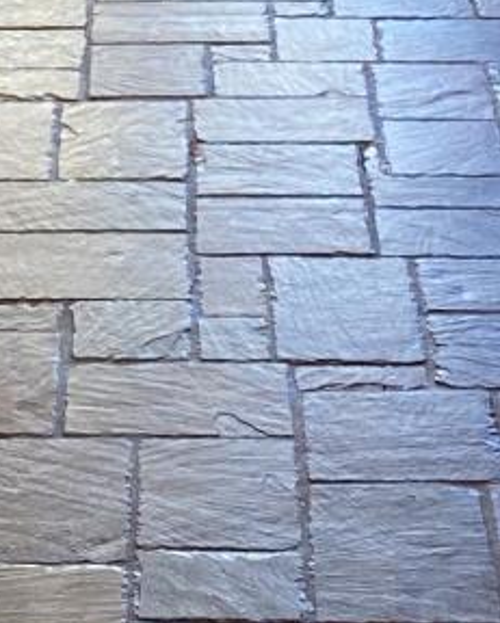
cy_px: -376
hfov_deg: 8.8
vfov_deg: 10.5
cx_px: 82
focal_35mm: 176
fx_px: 3250
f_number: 1.8
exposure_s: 1/120
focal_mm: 4.25
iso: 125
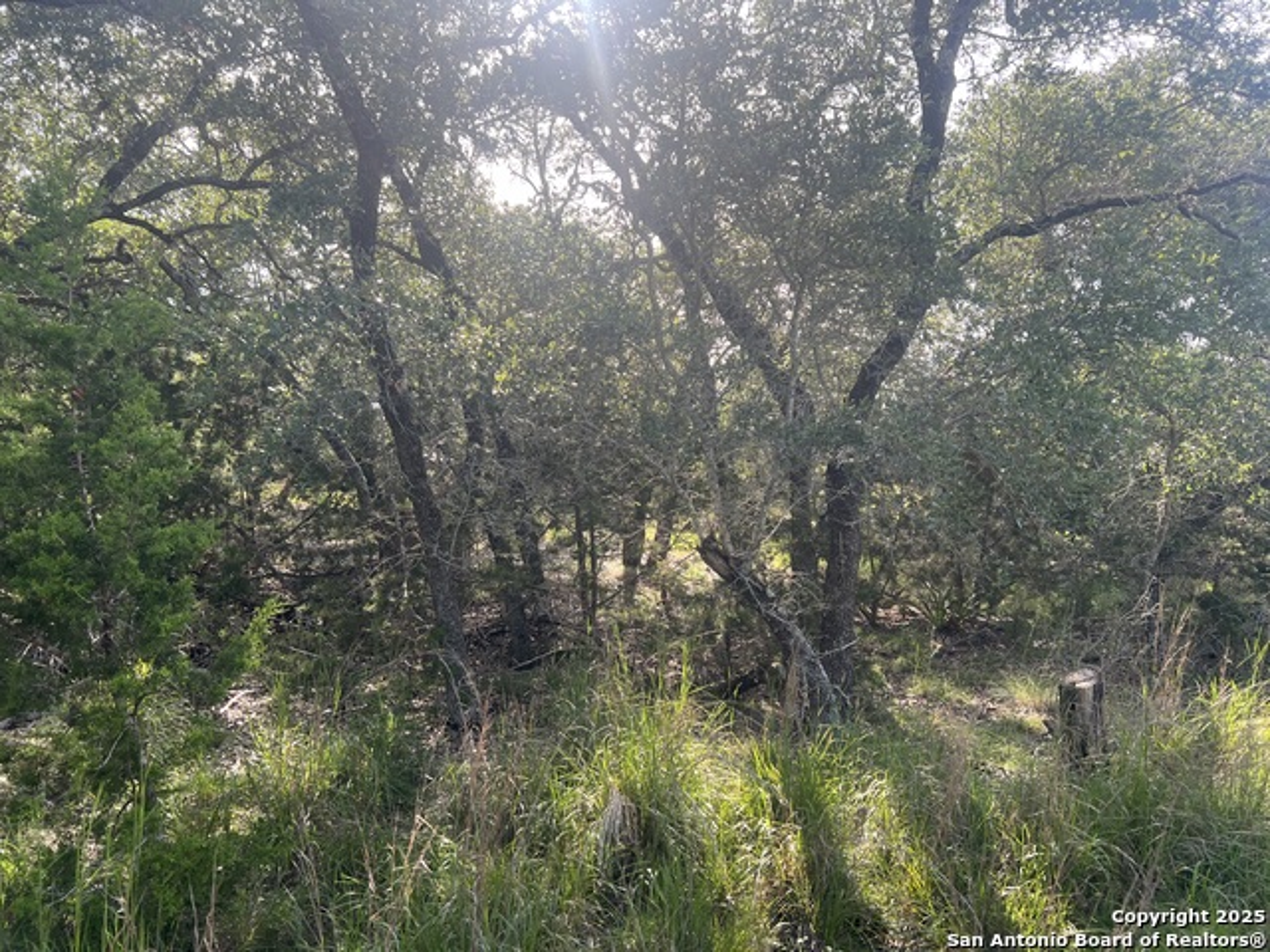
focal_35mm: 26
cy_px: 476
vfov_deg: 53.1
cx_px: 635
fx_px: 954
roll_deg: +4.7
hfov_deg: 67.3
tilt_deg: -0.7
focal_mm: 5.7
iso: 50
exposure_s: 1/436
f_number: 1.5
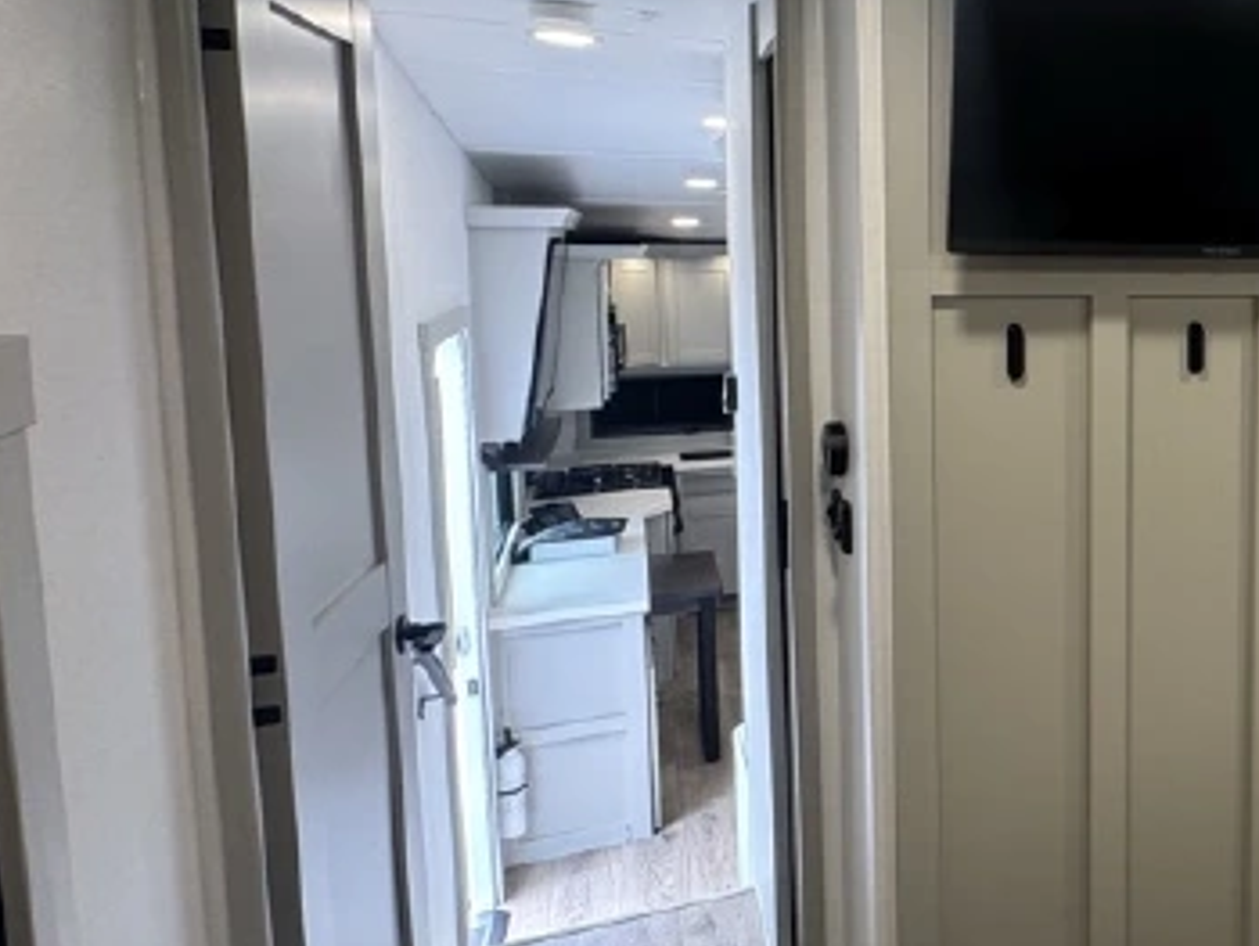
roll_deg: -1.5
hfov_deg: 46.6
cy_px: 367
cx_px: 1284
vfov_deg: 43.9
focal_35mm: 32
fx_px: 1165
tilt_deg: -5.7
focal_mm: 2.22
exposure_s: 1/63
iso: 160
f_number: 2.2
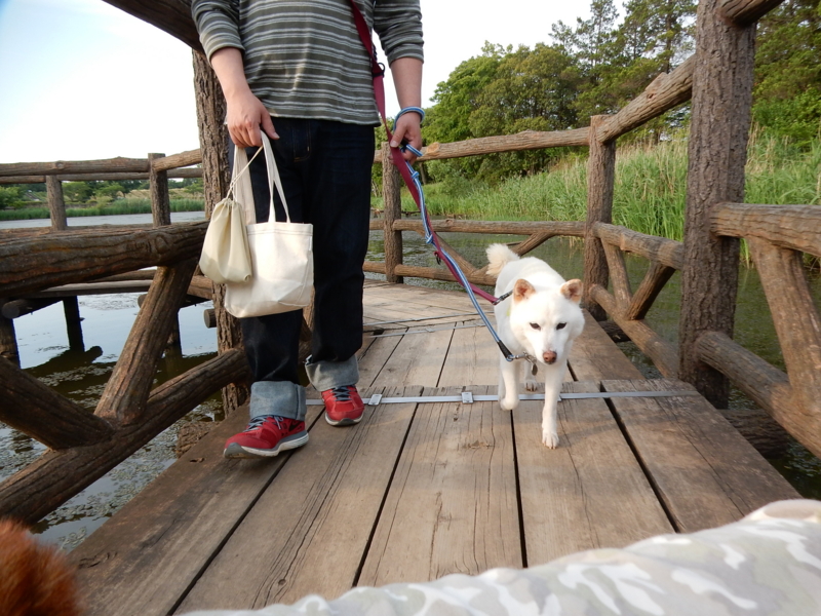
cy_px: 308
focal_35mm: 25
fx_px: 593
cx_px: 410
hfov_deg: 69.4
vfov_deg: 54.9
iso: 125
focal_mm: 4.5
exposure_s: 1/320
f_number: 3.7
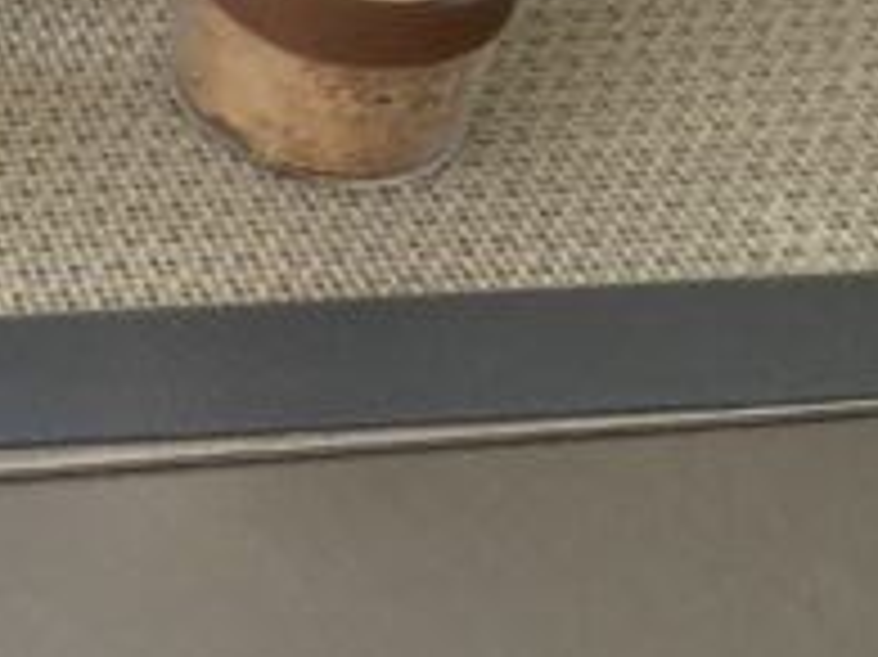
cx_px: -340
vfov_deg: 15.9
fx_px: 2256
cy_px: -135
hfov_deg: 19.8
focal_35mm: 89
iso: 400
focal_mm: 4.25
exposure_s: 1/60
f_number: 1.8
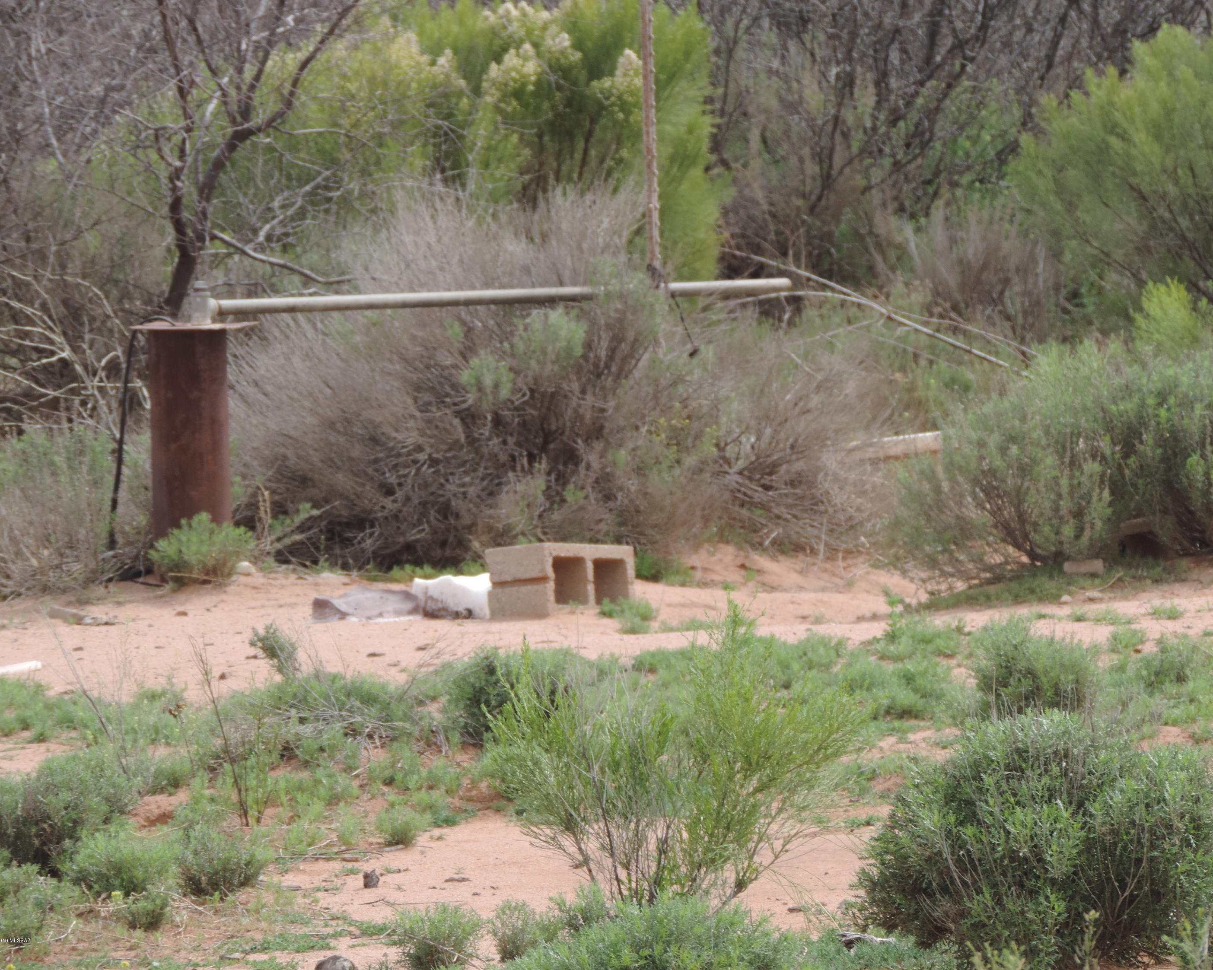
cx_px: 638
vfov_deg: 4.9
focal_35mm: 313
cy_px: 485
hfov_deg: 6.2
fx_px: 11236
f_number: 4.8
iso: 80
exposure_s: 1/250
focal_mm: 53.5
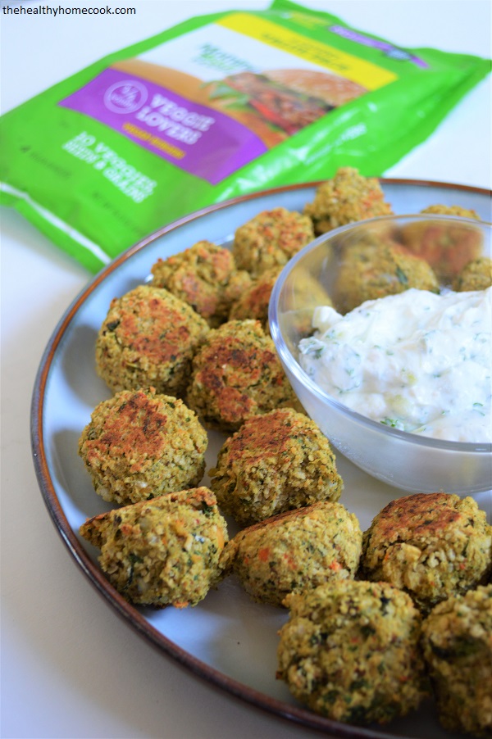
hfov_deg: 28.0
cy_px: 370
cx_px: 246
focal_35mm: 48
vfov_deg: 41.1
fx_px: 985
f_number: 4.8
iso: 400
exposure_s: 1/20
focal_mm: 32
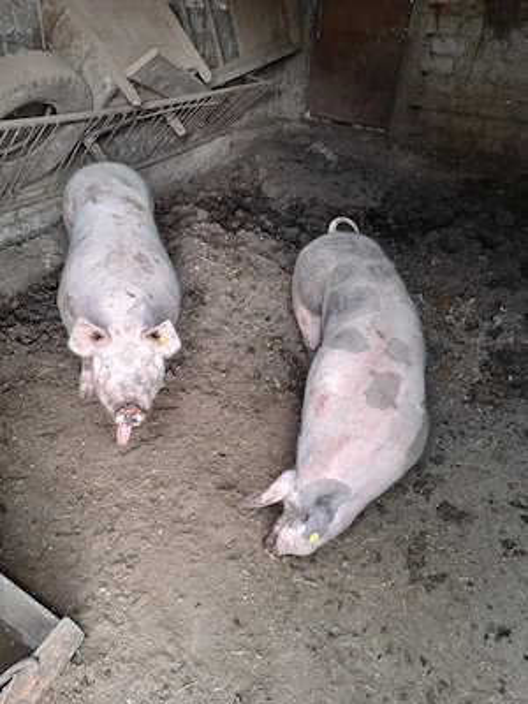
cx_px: 264
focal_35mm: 24
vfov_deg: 71.6
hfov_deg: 56.8
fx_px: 488
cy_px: 352
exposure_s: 1/50
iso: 320
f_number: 1.8
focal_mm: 5.23
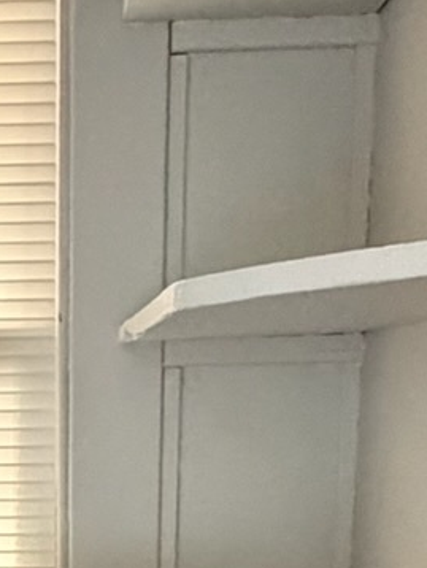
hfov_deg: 17.9
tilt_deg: -11.9
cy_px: 704
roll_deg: +0.4
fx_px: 1314
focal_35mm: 80
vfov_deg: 22.3
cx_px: -30
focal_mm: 2.22
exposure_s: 1/60
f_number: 2.2
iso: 1000
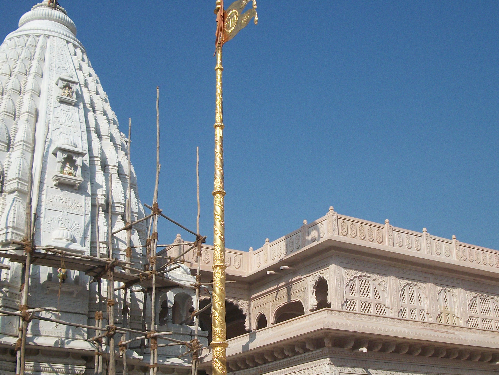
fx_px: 721
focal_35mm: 50
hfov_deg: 38.2
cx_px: 267
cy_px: 246
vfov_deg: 28.9
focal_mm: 5.7
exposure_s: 1/250
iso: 80
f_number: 8.8
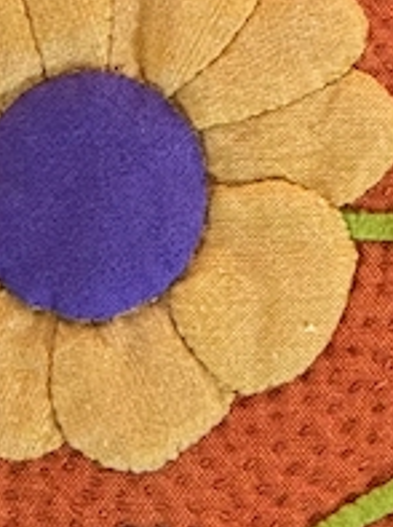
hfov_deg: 3.2
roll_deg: -0.7
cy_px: 43
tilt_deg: -1.4
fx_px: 7138
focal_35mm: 470
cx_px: 24
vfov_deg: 4.2
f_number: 2.8
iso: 160
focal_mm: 9
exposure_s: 1/120
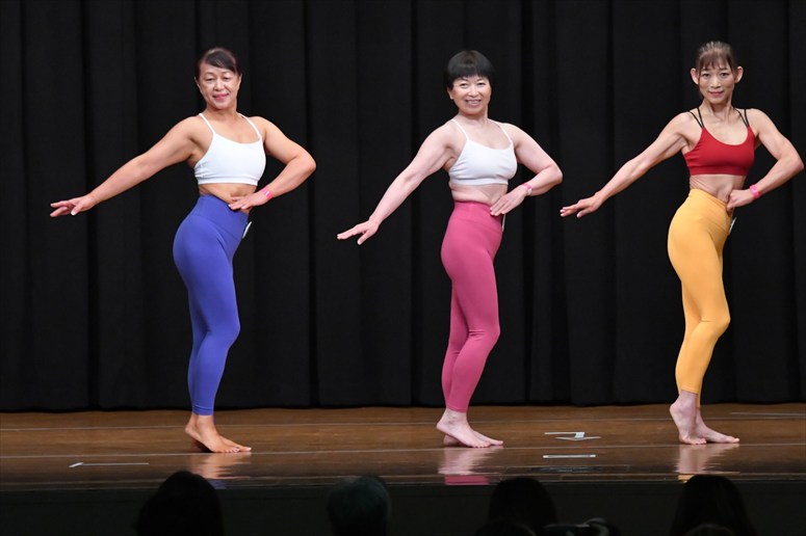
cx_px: 403
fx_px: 4856
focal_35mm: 217
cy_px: 268
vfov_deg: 6.3
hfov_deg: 9.5
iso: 6400
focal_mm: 145
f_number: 5.6
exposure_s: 1/400
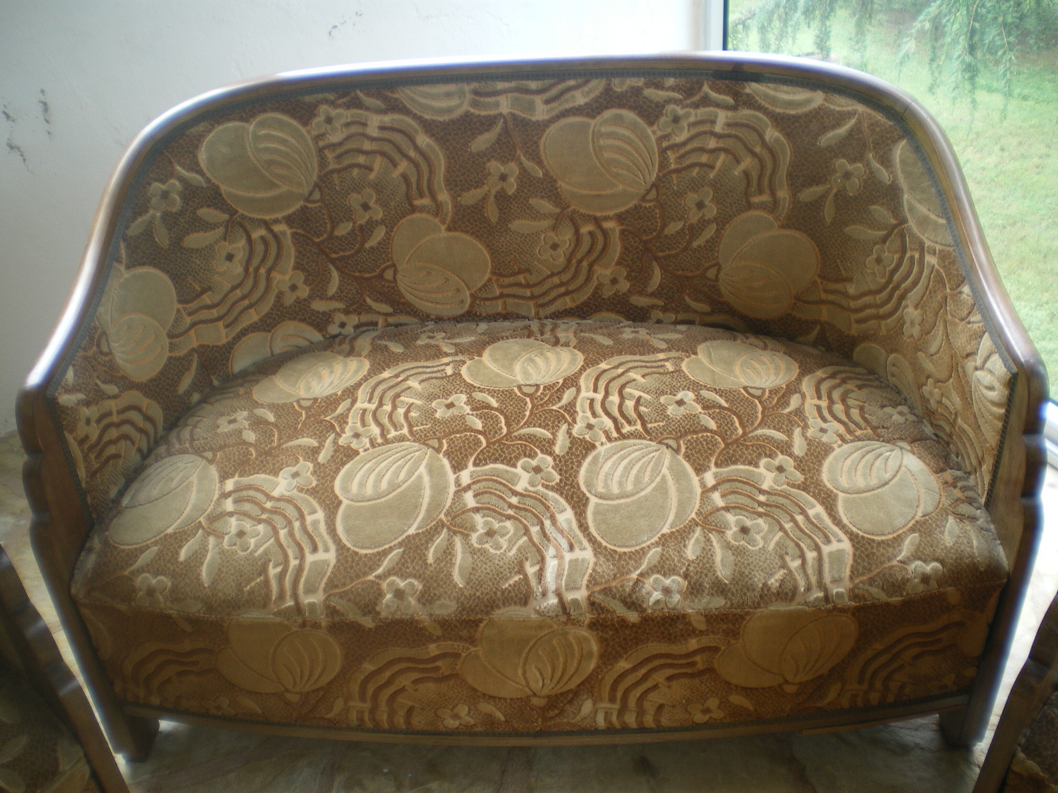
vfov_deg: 39.7
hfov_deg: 51.4
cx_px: 529
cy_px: 396
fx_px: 1100
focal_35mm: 36
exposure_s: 1/50
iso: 64
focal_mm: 6.3
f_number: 3.1
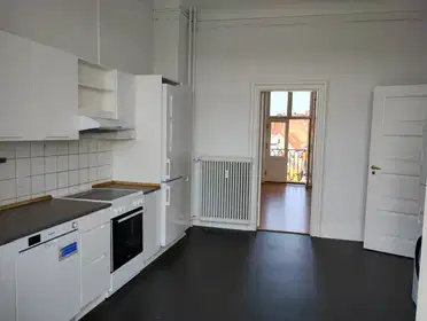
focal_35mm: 28
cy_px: 160
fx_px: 346
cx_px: 214
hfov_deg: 63.4
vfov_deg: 49.8
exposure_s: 1/118
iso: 109
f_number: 1.8
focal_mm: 4.27
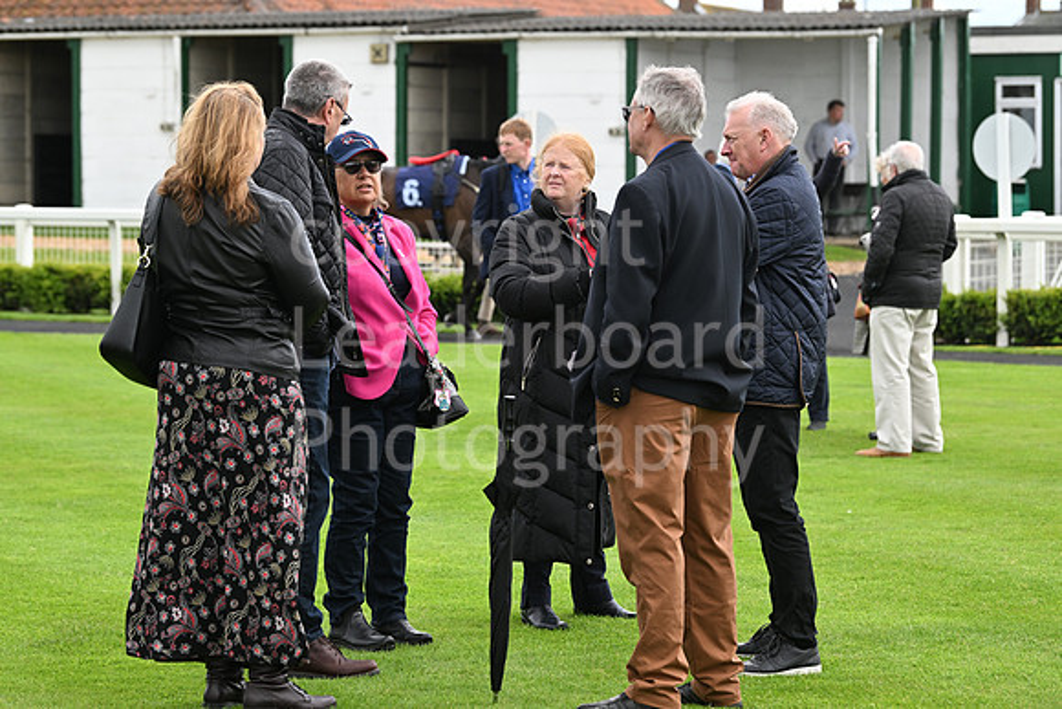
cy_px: 354
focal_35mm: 120
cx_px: 531
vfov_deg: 11.4
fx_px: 3541
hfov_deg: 17.1
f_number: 5.6
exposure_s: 1/1000
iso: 800
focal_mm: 120
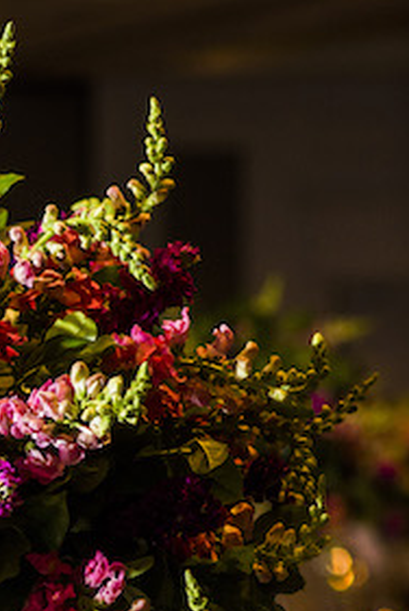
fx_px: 4930
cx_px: -285
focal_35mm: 290
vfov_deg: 7.1
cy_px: 658
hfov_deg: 4.7
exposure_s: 1/200
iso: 800
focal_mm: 85
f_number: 2.8
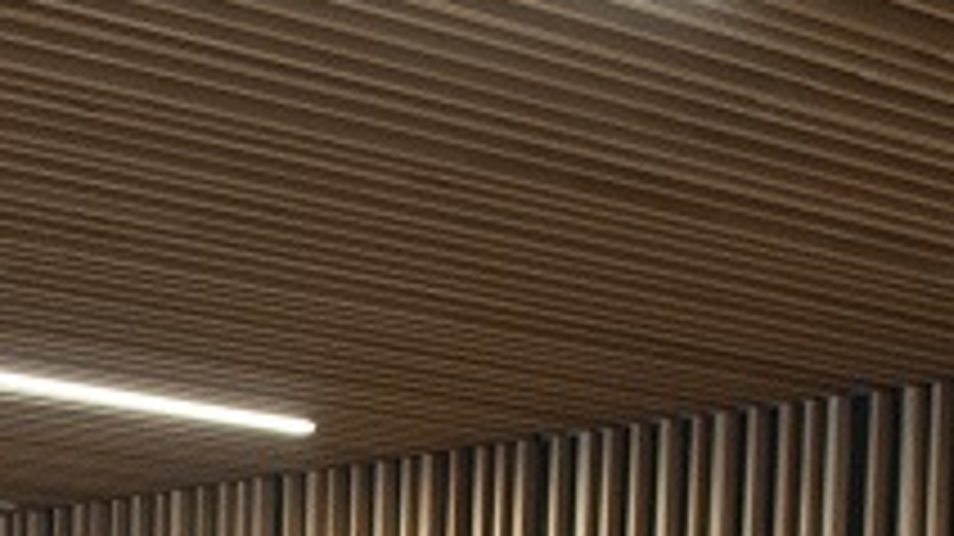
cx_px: -396
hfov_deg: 15.9
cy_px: 1320
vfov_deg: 8.7
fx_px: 3186
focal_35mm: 126
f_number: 4
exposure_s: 1/80
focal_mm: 24
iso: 1600
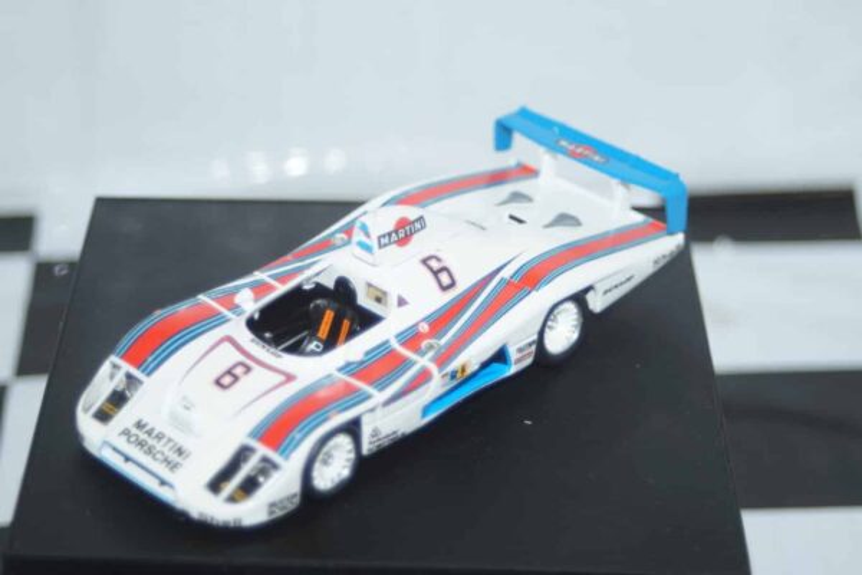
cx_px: 431
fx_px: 2155
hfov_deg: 22.6
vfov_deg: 15.2
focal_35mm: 90
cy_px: 288
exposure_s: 1/100
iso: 400
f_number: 5.6
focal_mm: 60
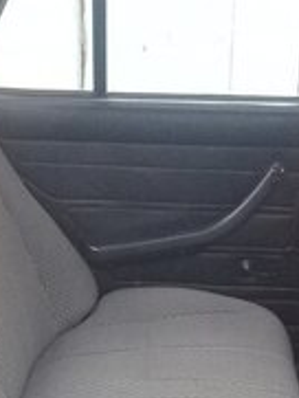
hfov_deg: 17.4
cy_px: 501
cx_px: 165
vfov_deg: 21.1
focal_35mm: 85
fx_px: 978
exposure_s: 1/33
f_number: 2.2
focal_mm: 3.3
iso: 160
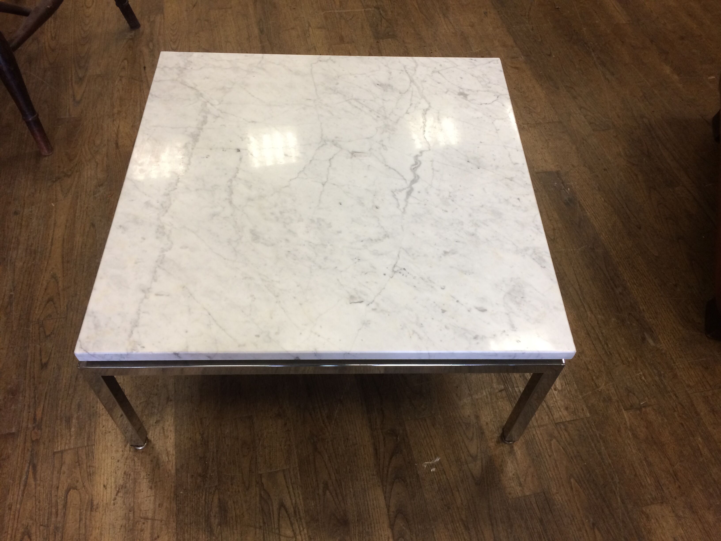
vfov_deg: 48.2
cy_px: 270
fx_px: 604
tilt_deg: -53.7
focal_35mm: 29
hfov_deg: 61.7
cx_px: 360
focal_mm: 4.15
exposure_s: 1/33
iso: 64
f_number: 2.2
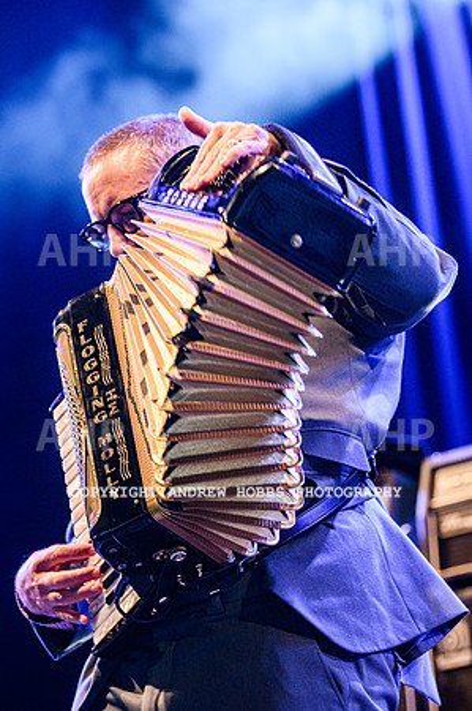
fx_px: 3538
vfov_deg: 11.5
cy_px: 332
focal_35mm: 180
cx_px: 152
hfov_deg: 7.6
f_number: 3.2
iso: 1000
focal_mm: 112
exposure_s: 1/160
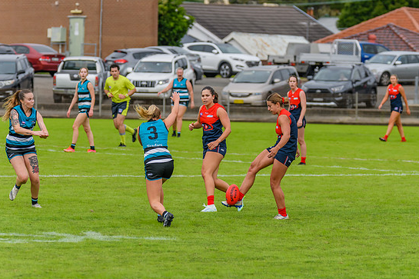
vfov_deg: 4.2
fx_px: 3828
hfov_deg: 6.3
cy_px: 134
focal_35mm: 329
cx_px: 228
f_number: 6.3
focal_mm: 250
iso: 800
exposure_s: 1/1600
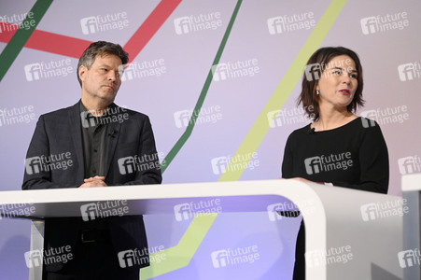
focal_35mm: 135
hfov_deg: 15.2
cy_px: 140
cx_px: 210
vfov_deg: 10.1
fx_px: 1578
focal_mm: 135
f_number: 4
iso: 3200
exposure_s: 1/500
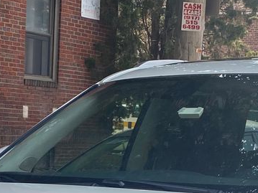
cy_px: 357
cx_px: 142
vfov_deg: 11.7
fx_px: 864
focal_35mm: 116
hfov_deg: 17.0
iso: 32
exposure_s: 1/706
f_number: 1.8
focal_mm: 4.25
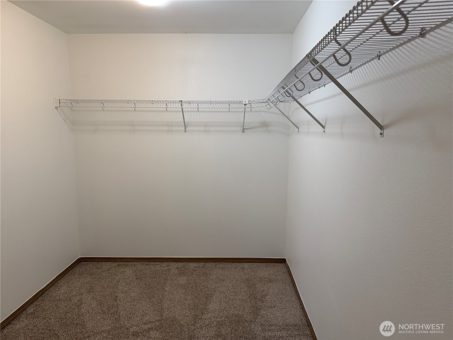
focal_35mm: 24
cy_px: 170
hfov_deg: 71.6
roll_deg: -0.2
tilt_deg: -3.9
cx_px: 226
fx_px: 314
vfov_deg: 56.8
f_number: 1.78
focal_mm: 6.76
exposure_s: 1/120
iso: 200
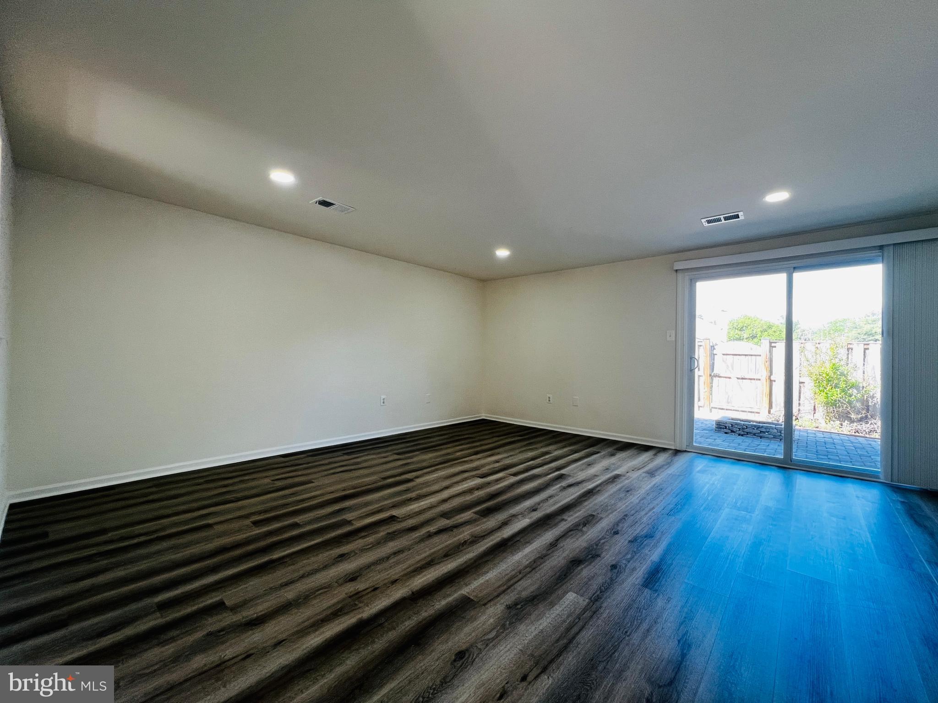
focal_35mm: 13
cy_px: 352
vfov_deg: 89.9
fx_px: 352
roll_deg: +0.0
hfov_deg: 106.2
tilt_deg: +0.4
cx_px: 469
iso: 125
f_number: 1.8
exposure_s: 1/120
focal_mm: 1.57
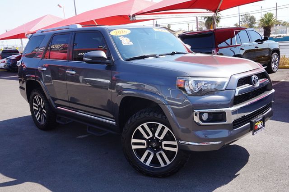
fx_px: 265
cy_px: 96
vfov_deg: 39.9
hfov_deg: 57.2
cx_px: 144
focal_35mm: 33
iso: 100
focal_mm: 22
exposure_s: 1/80
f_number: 9
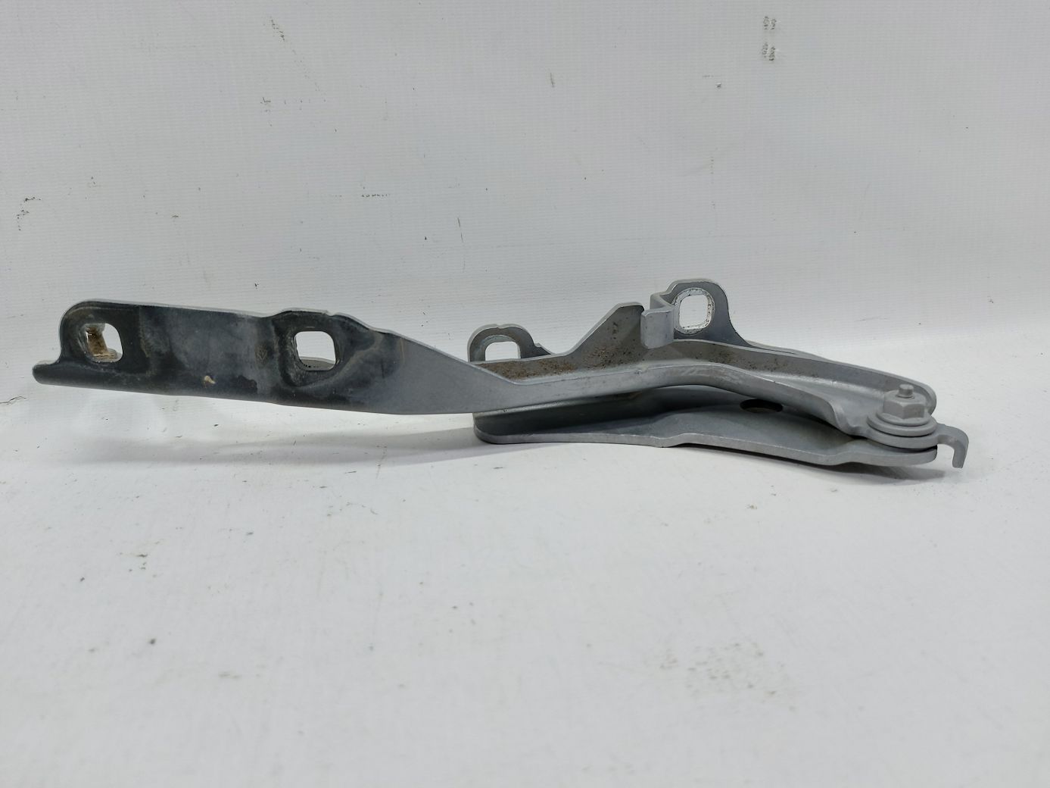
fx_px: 728
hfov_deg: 71.6
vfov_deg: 56.8
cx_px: 525
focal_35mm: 24
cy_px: 394
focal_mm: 5.23
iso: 100
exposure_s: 1/50
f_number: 1.8
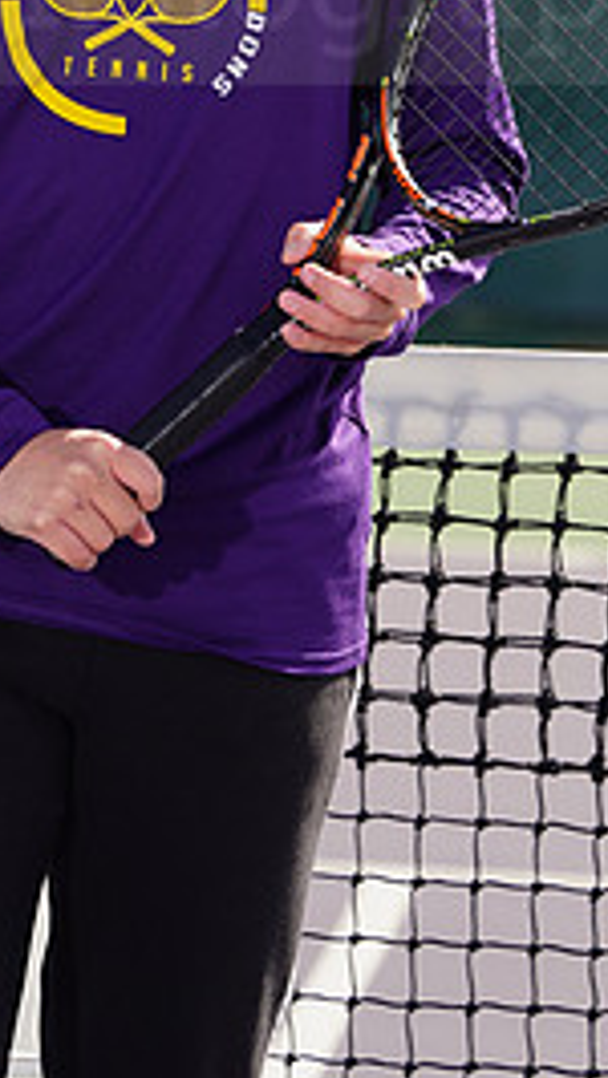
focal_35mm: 625
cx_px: 233
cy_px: -45
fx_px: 17879
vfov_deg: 3.5
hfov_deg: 1.9
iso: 100
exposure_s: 1/250
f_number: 8
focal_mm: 274
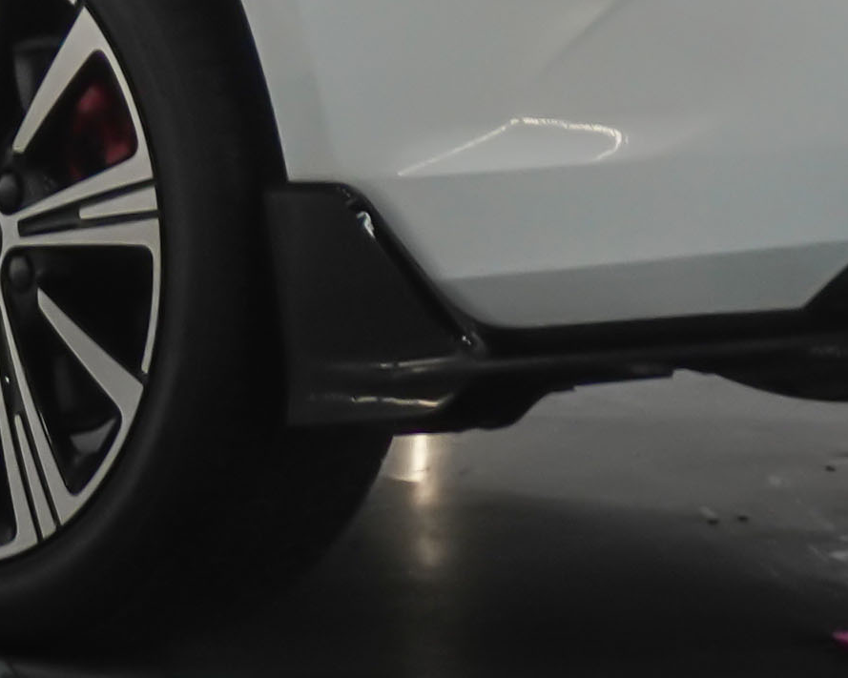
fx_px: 8582
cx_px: 58
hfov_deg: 5.6
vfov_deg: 4.4
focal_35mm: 342
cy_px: -794
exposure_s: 1/125
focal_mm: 36
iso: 640
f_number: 6.3
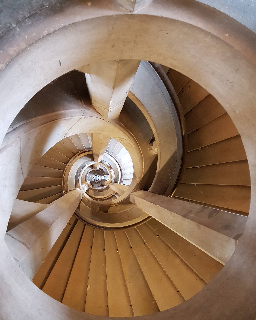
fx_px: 265
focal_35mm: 28
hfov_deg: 51.5
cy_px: 172
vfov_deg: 62.1
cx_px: 131
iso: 200
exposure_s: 1/13
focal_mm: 4.2
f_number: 1.7
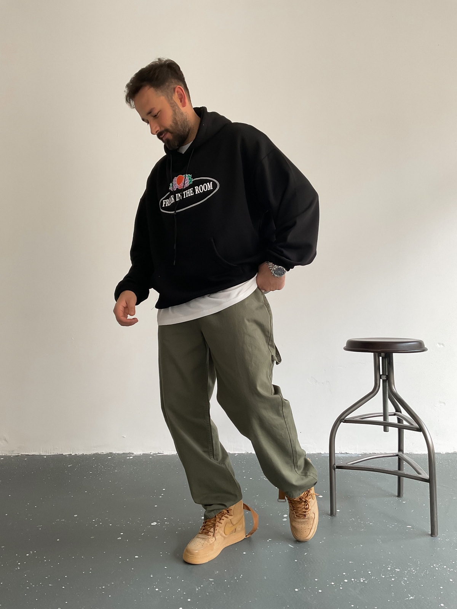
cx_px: 228
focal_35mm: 29
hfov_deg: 48.2
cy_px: 304
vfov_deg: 61.7
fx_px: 510
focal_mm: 3
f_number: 1.8
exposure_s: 1/120
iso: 50
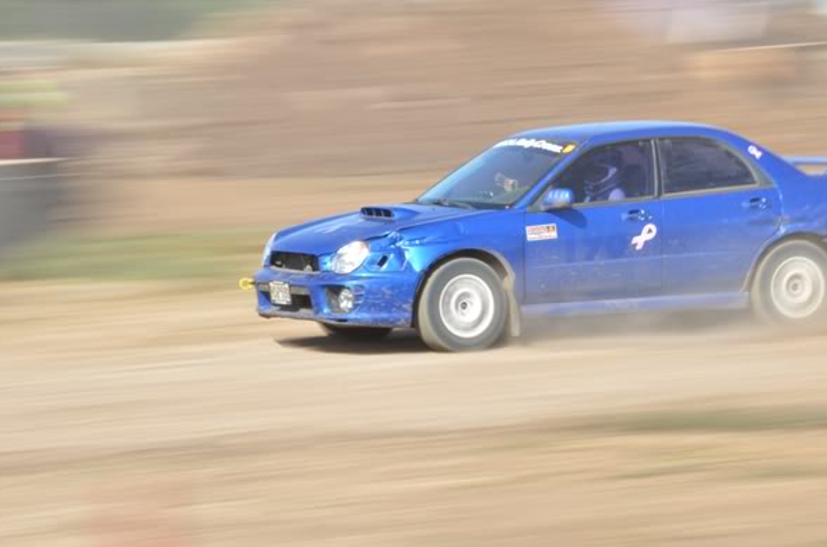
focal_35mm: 235
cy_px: 237
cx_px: 549
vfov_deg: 5.8
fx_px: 5387
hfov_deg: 8.8
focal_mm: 116
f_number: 22
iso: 100
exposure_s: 1/15
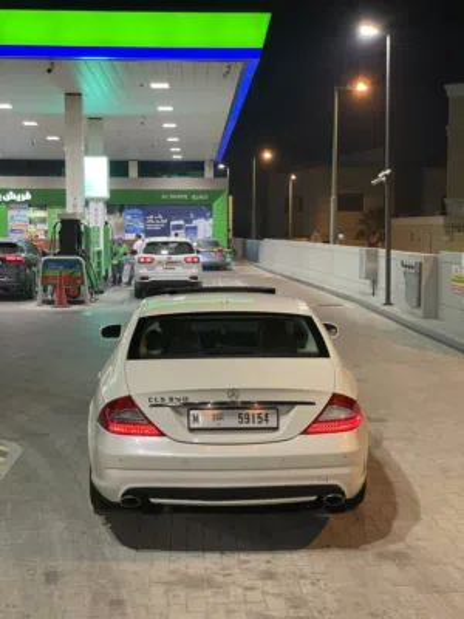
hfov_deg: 28.0
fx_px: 929
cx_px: 232
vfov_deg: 36.8
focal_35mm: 52
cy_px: 310
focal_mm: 6
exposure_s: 1/33
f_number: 2
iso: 125
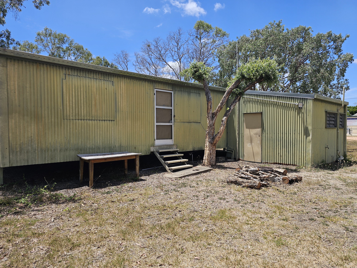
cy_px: 134
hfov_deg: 73.9
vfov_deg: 58.9
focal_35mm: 23
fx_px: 237
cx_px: 178
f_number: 1.7
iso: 10
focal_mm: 6.3
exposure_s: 1/717
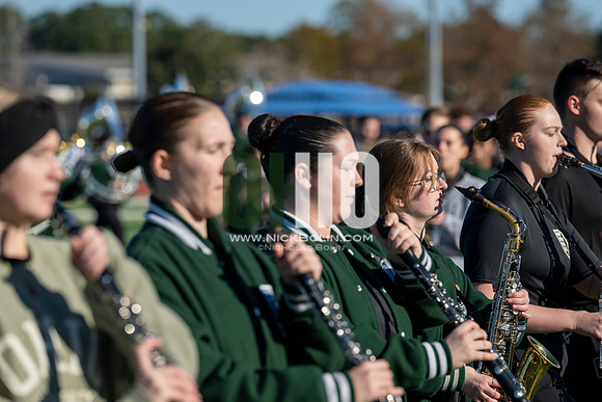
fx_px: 3345
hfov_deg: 10.3
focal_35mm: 200
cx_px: 301
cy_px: 201
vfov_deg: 6.9
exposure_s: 1/2000
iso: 250
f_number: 5
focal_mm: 200
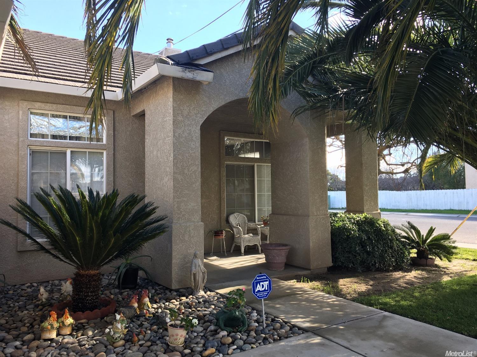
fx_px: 399
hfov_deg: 61.7
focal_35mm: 29
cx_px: 238
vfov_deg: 48.2
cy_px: 178
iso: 25
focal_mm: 4.15
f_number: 2.2
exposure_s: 1/158
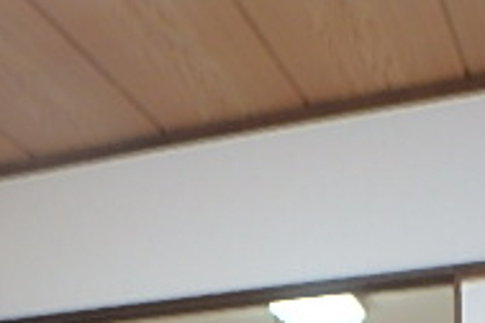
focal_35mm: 74
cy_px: 613
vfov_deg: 15.4
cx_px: 259
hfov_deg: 27.3
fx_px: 997
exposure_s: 1/30
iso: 200
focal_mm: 3.7
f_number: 3.5
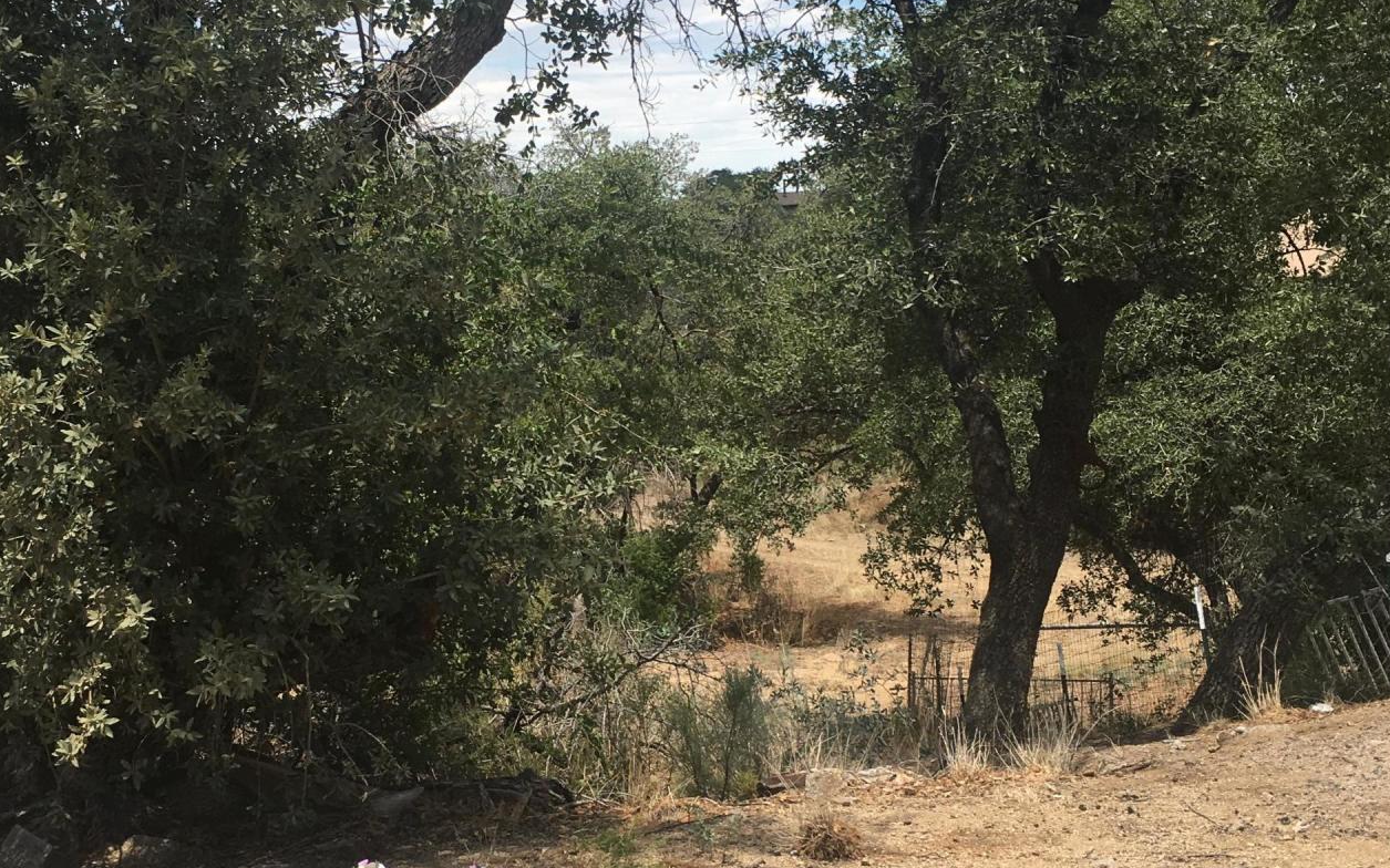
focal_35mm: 49
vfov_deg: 26.3
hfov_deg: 41.0
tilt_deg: -4.9
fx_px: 1856
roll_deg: +2.9
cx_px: 599
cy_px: 399
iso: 25
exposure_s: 1/927
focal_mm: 4.15
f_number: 2.2
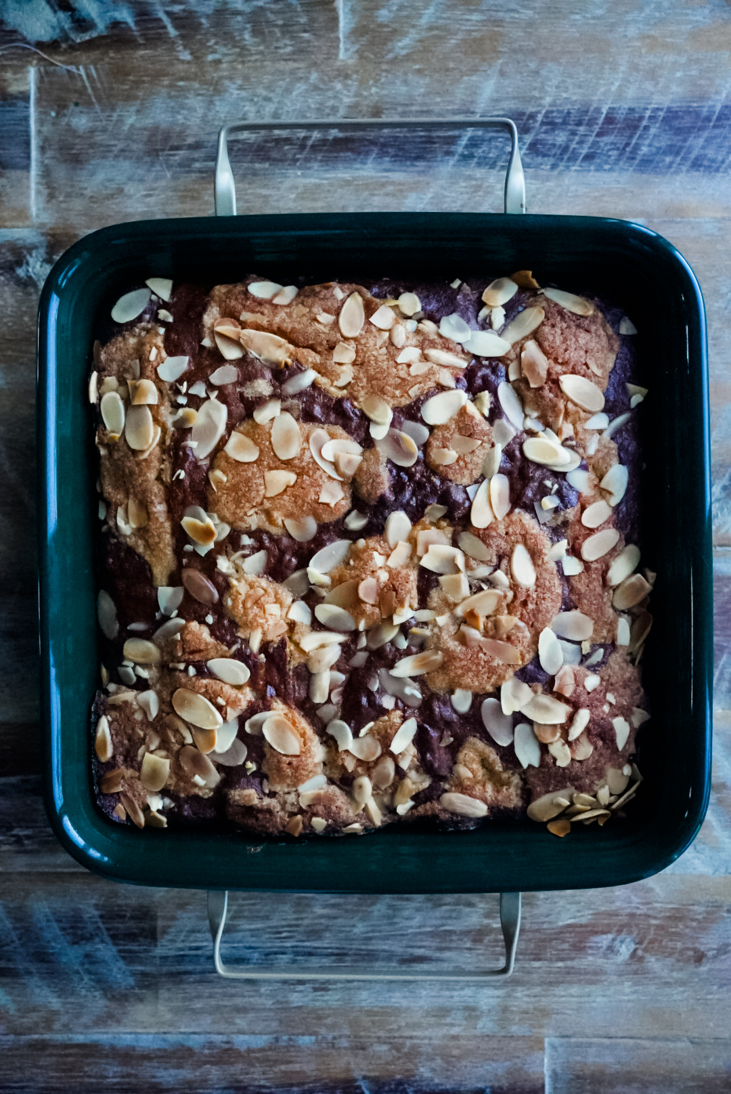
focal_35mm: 38
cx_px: 366
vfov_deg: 50.7
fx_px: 1154
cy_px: 547
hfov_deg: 35.2
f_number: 3.2
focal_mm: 25.3
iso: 8000
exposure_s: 1/1600
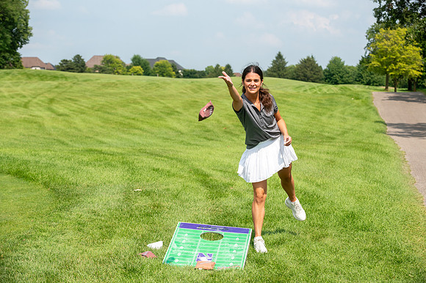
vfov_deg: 16.6
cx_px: 213
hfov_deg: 24.8
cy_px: 142
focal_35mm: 82
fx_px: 971
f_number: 5
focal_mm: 82
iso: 250
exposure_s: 1/2000
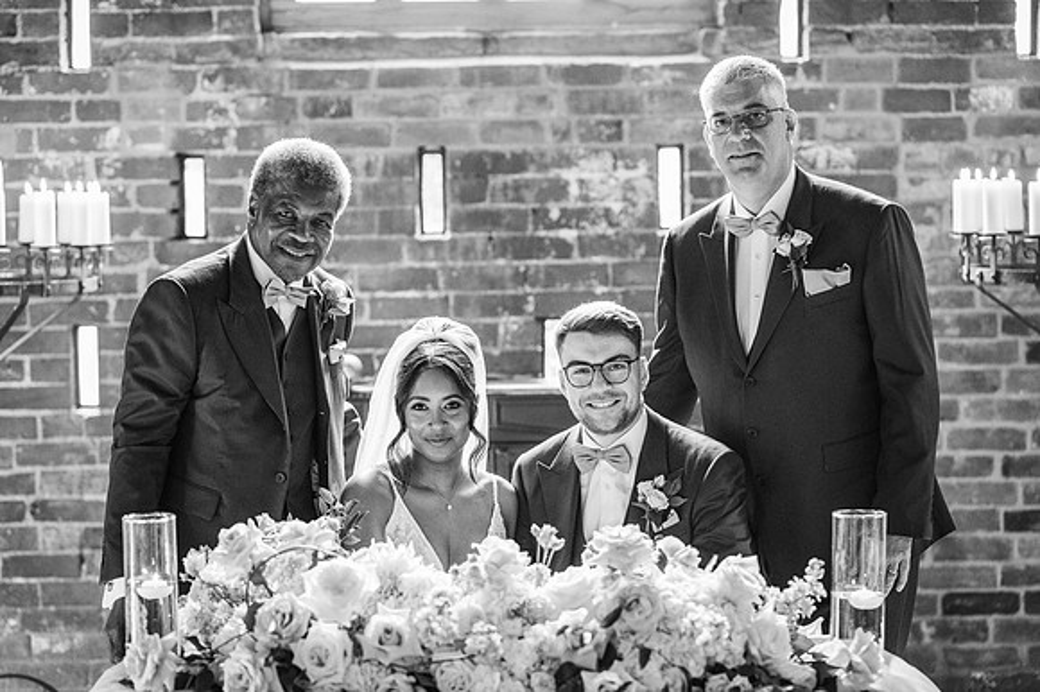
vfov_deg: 16.1
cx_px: 520
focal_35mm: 85
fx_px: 2454
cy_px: 346
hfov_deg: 23.9
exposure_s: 1/200
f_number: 2.5
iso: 2500
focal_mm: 85
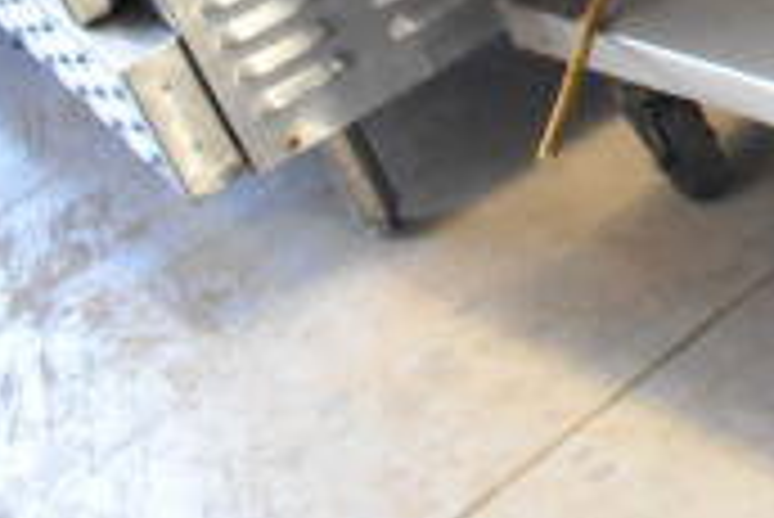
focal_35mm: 112
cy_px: -187
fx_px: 2405
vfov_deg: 11.9
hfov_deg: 15.8
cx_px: 1359
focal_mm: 21
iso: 2500
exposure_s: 1/30
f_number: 3.8
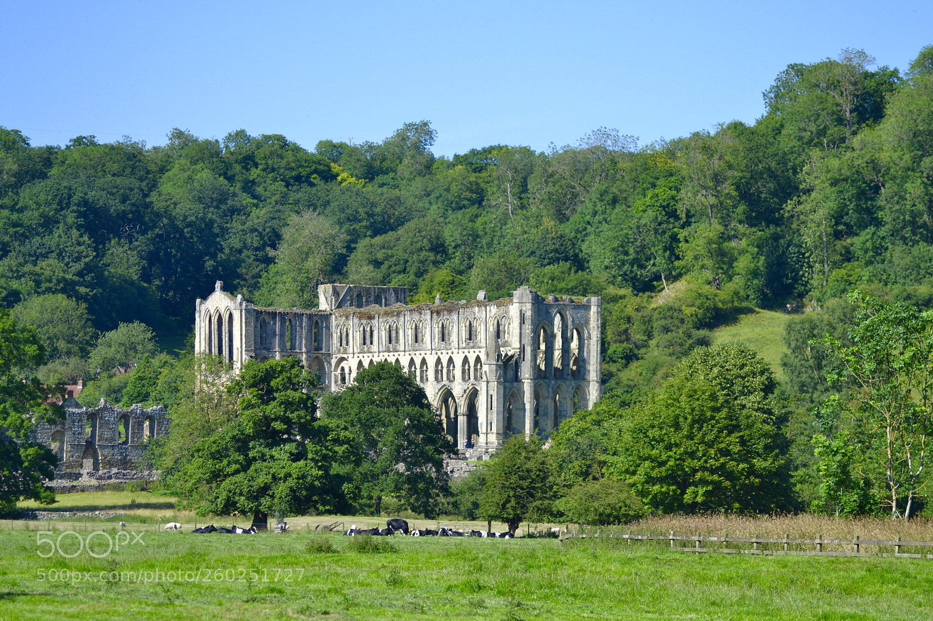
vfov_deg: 7.6
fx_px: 4664
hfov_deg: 11.4
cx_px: 466
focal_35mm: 180
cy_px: 310
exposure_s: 1/500
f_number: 5.6
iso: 125
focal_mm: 120
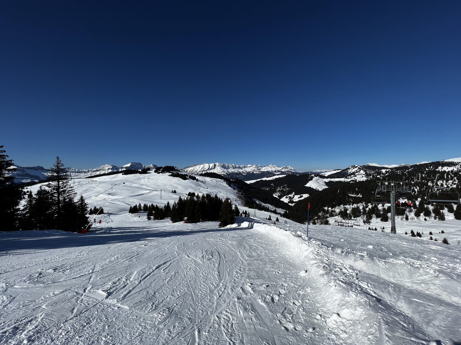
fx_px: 173
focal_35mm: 13
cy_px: 172
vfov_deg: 89.9
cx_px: 230
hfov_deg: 106.2
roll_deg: +0.1
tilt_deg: +0.1
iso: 40
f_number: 1.8
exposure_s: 1/4386
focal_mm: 1.57
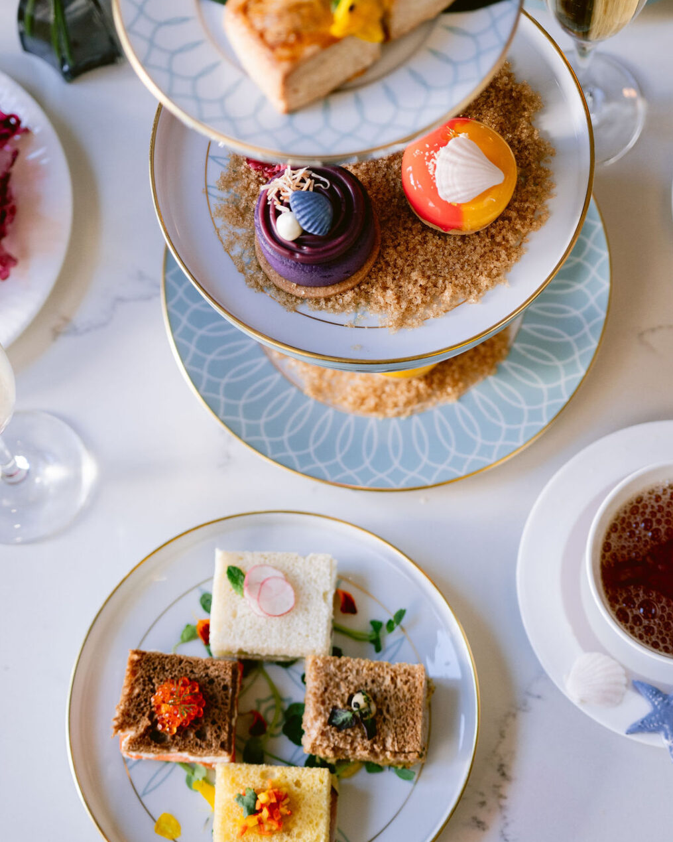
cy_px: 420
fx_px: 1768
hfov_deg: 21.5
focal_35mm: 71
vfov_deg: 26.8
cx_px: 361
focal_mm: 50
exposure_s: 1/125
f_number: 3.5
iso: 800
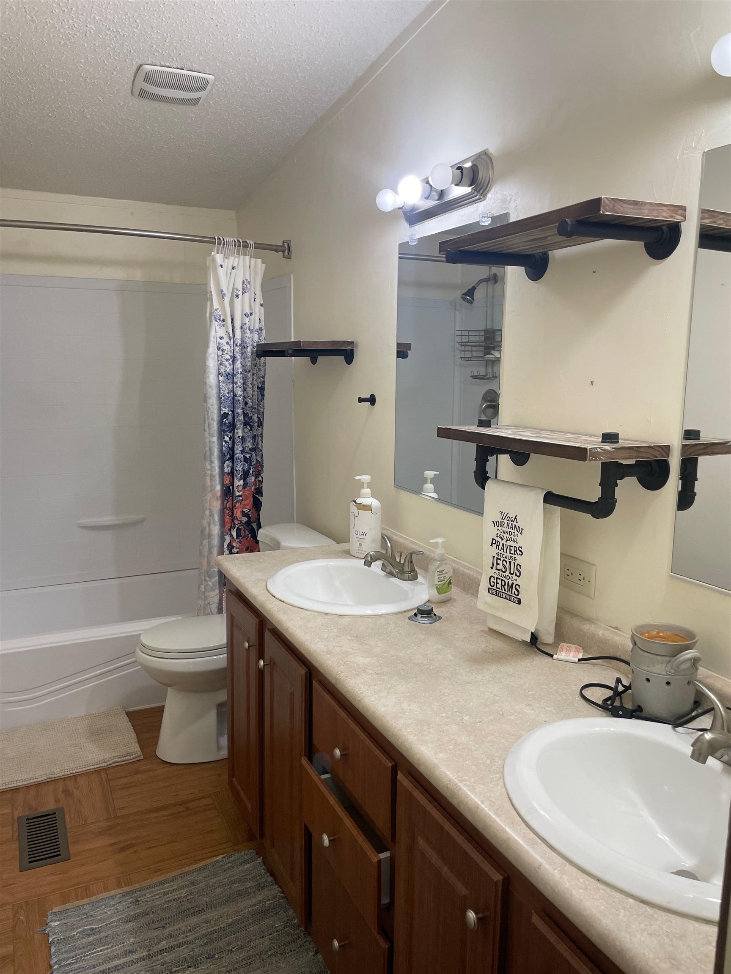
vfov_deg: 67.3
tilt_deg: -7.9
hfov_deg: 53.1
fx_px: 732
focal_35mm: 26
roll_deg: +0.8
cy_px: 487
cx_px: 366
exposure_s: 1/120
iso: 125
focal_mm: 4.2
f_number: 1.6
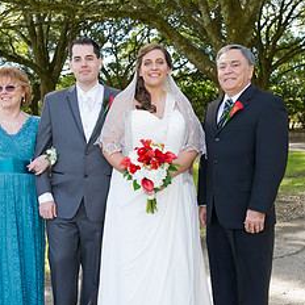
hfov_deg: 30.5
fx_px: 558
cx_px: 132
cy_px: 166
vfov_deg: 30.5
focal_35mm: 56
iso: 320
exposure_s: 1/100
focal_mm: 34
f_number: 5.6
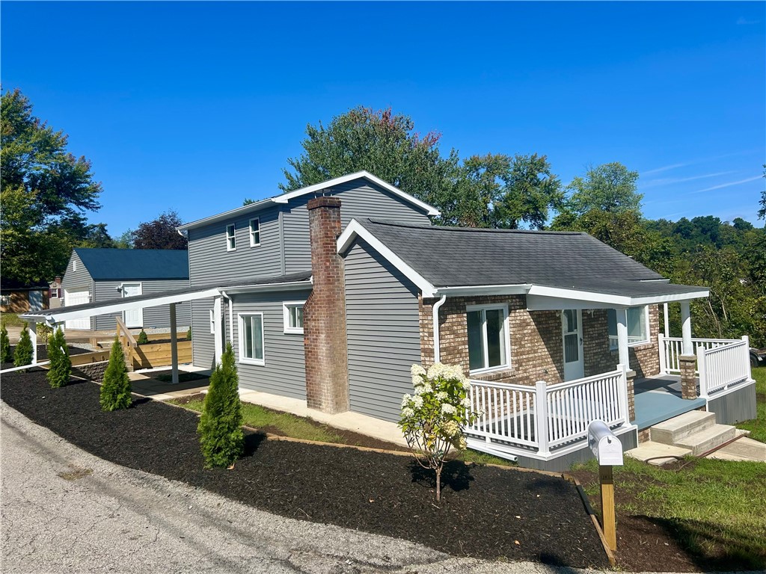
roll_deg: +2.3
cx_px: 383
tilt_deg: +0.6
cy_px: 287
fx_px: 575
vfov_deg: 53.1
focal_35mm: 26
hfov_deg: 67.3
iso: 50
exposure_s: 1/5882
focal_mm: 5.7
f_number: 1.5
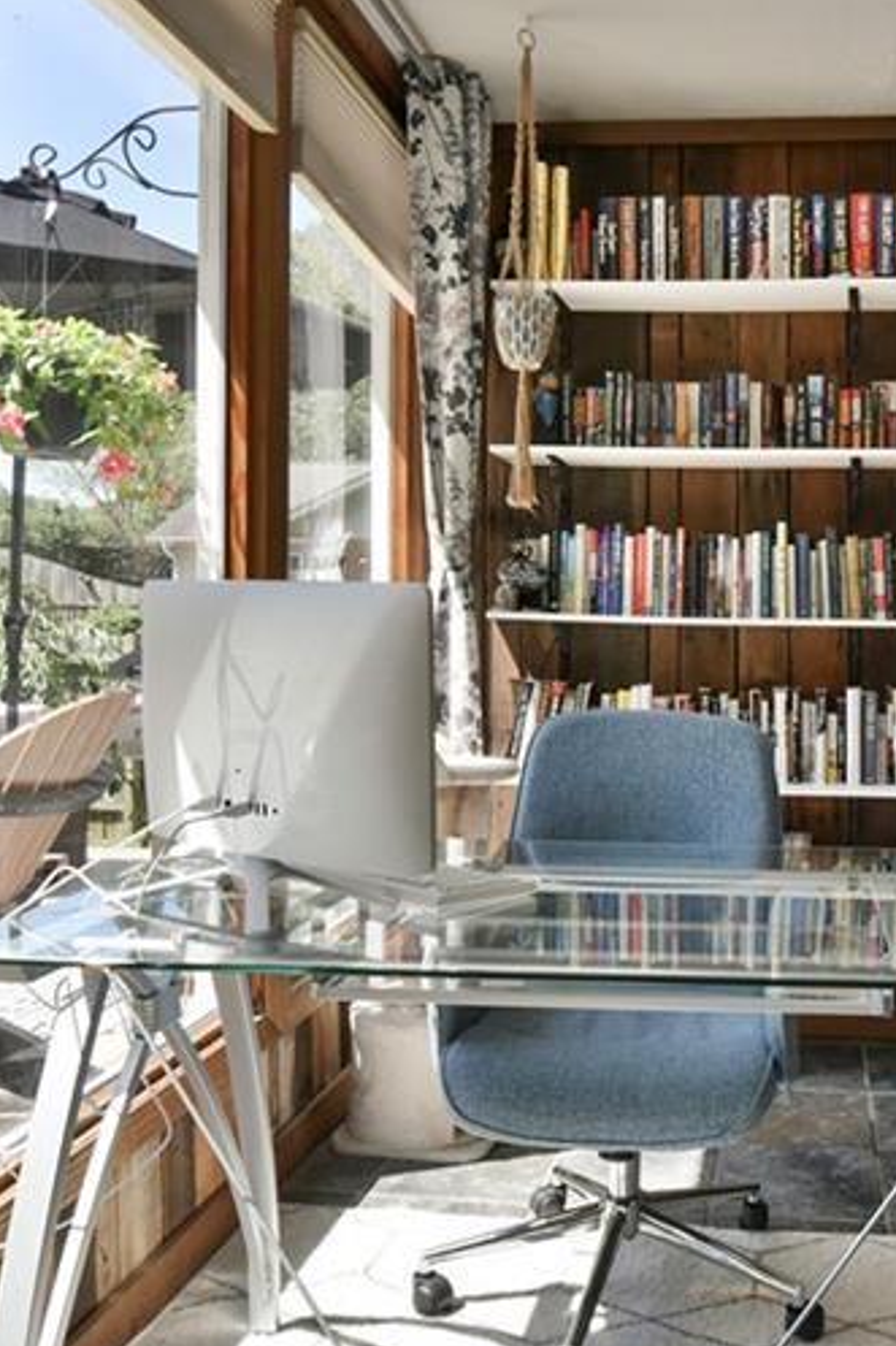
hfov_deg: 37.8
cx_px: 771
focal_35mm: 33
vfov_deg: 57.1
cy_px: 611
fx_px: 1233
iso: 1600
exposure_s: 1/500
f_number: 11
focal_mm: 16
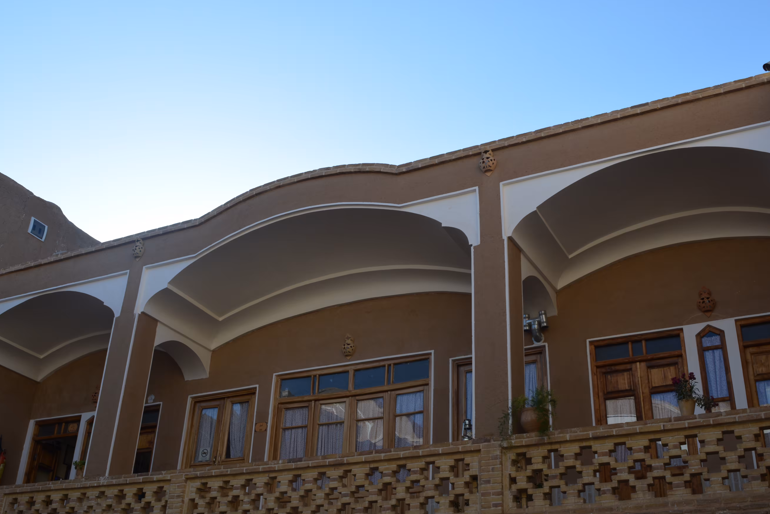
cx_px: 399
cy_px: 293
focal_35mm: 40
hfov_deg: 48.9
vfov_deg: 33.7
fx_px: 846
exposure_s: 1/125
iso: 200
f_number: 11
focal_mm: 23
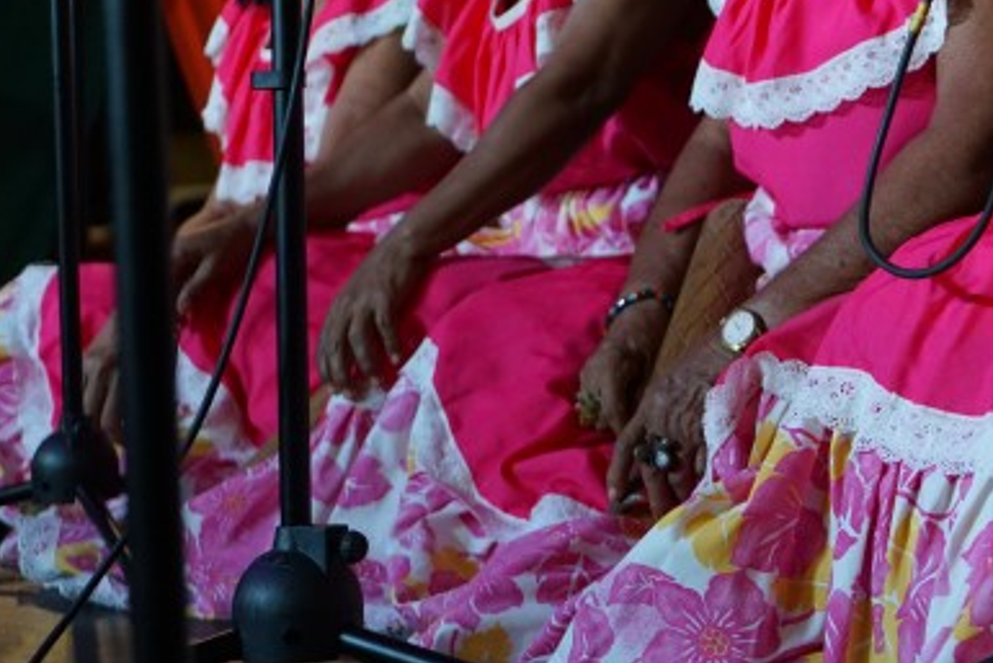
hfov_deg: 18.4
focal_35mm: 108
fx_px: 2980
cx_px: 996
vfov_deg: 12.6
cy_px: 32
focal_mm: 52
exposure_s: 1/160
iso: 1600
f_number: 4.5
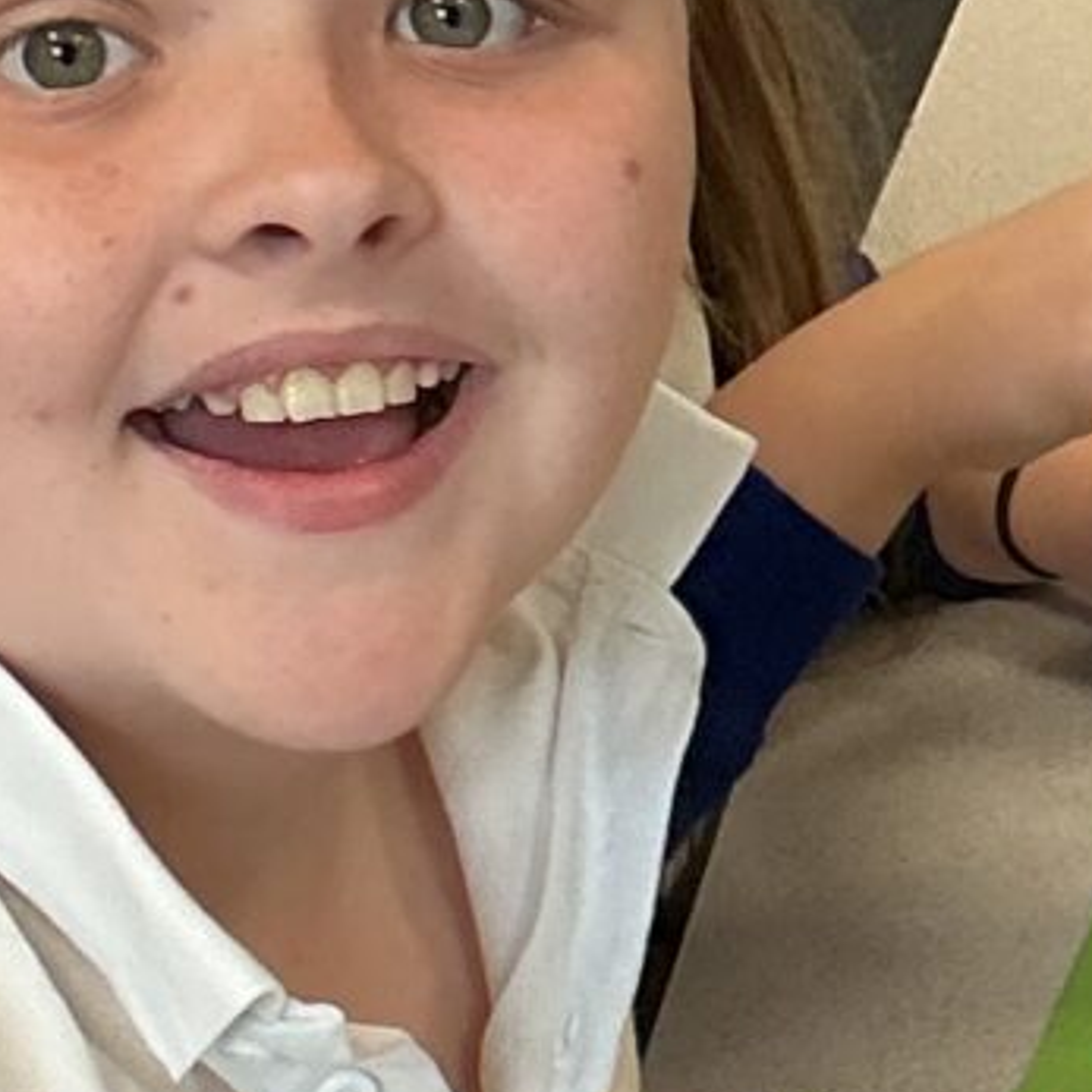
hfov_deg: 9.0
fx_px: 6745
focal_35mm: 189
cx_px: 1743
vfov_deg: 9.2
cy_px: 938
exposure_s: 1/60
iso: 64
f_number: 1.8
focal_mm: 3
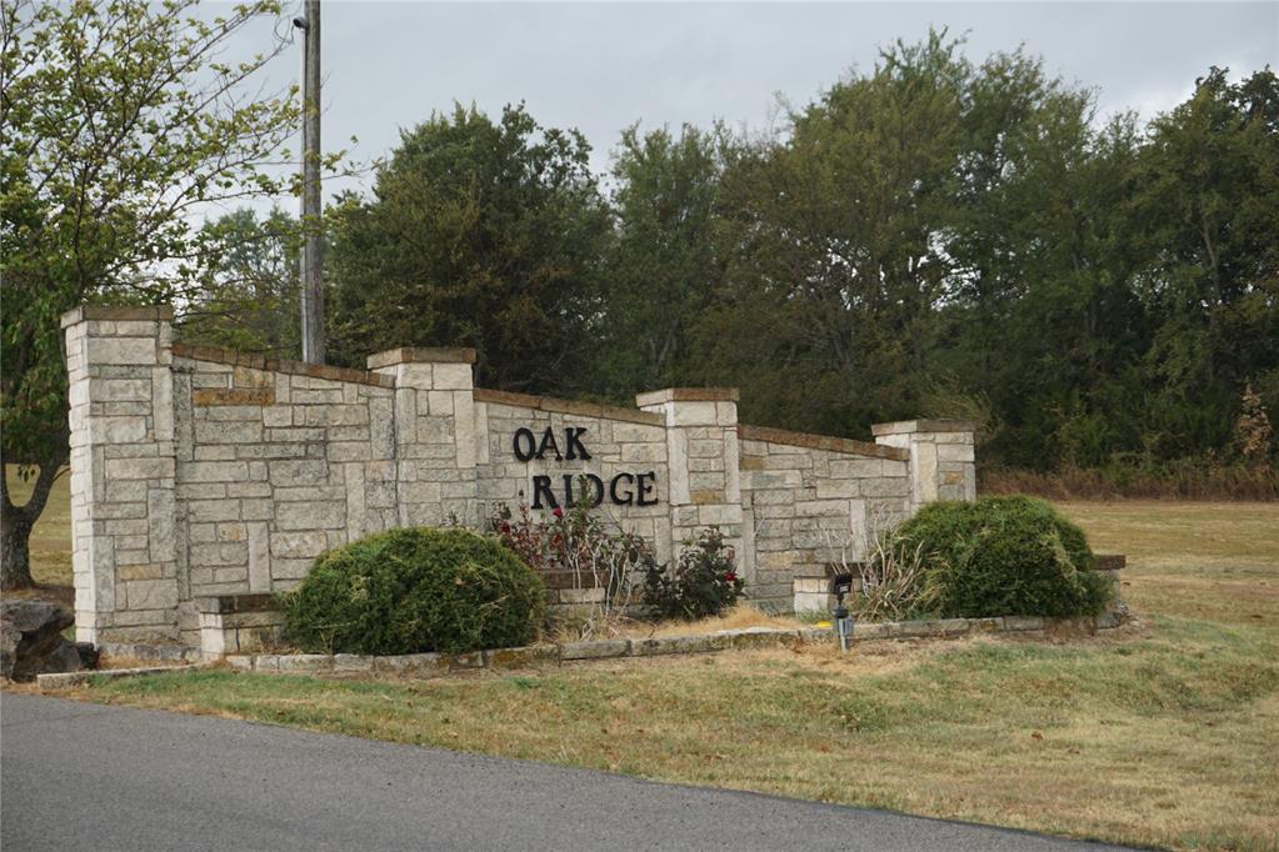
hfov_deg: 34.2
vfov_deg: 23.2
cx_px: 640
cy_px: 426
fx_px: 2078
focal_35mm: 58
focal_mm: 39
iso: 200
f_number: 5.6
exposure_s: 1/60
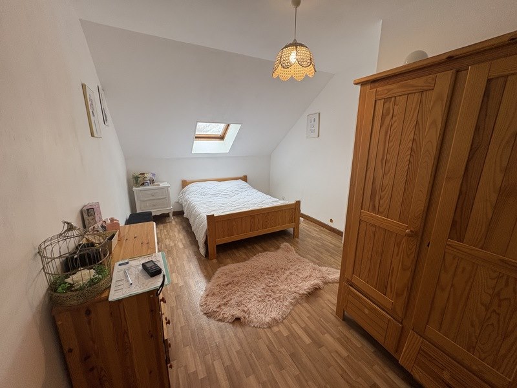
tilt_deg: -12.1
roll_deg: +0.7
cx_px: 258
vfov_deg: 85.7
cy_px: 194
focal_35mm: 14
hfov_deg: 102.1
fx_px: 209
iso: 80
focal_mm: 2.22
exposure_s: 1/100
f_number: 2.2
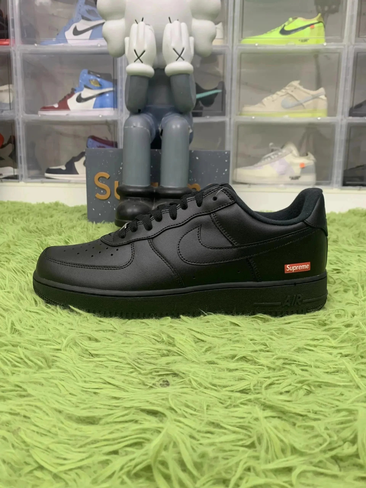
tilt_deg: -9.6
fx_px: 367
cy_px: 244
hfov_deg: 53.1
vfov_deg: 67.3
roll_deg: -0.6
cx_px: 183
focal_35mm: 26
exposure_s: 1/60
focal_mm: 4.25
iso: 160
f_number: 1.8
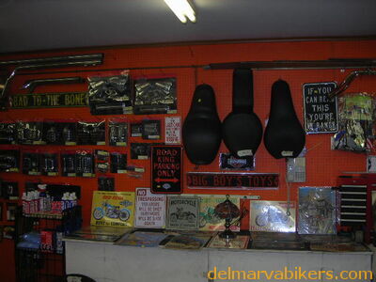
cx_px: 188
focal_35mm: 38
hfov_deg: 49.0
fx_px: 413
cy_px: 141
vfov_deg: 37.7
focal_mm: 6.3
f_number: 3.2
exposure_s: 1/60.1
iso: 67
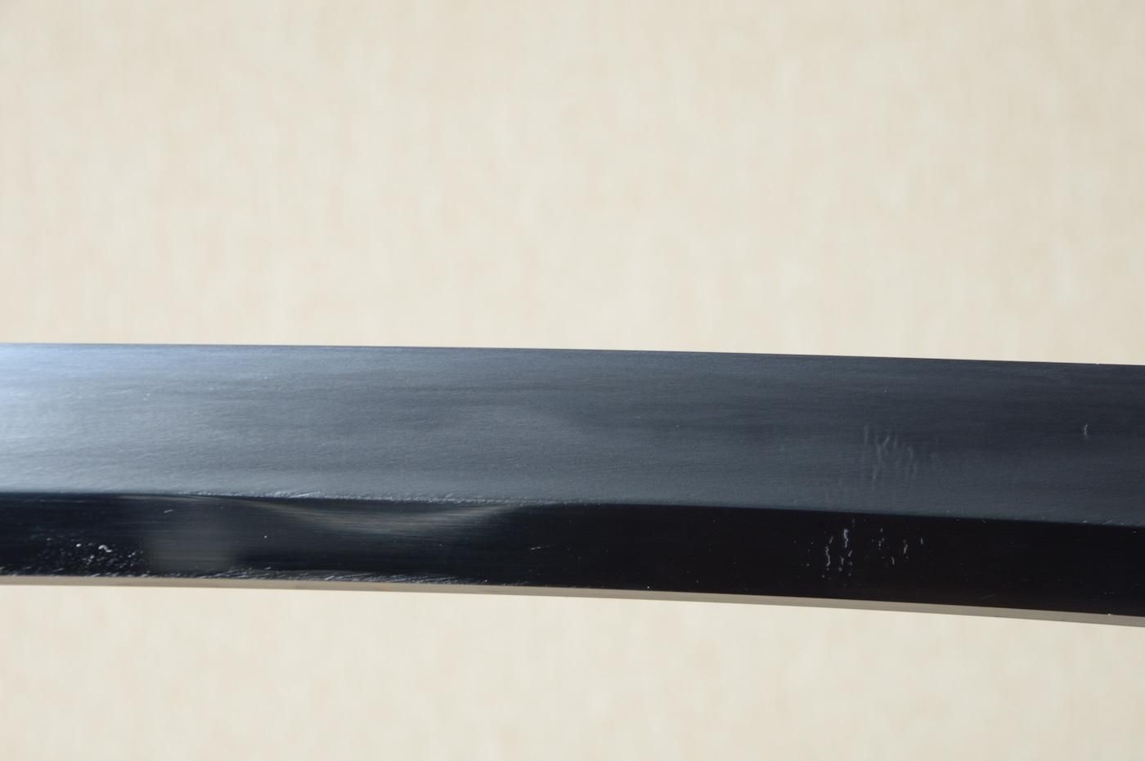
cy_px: 380
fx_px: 4767
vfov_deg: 9.1
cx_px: 572
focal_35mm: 150
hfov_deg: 13.7
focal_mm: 100
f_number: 11
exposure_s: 1/2
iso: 400
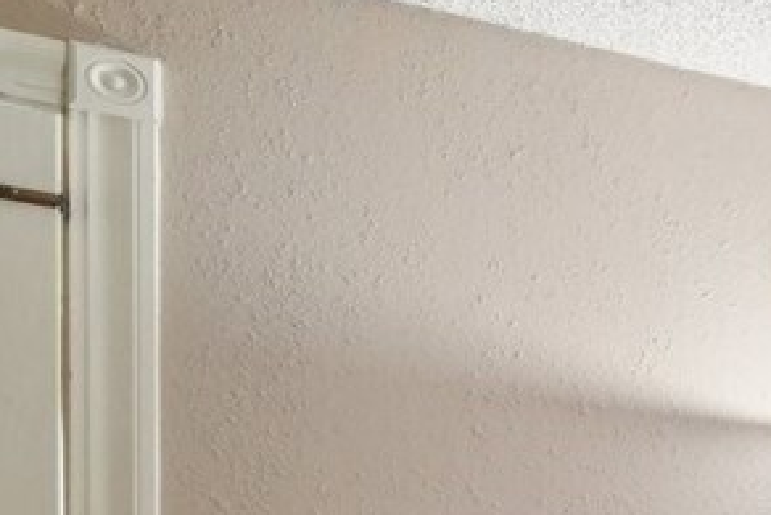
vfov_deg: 13.4
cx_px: 2111
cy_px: 889
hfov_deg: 12.7
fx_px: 1993
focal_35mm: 93
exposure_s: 1/50
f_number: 8
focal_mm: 16
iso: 1600
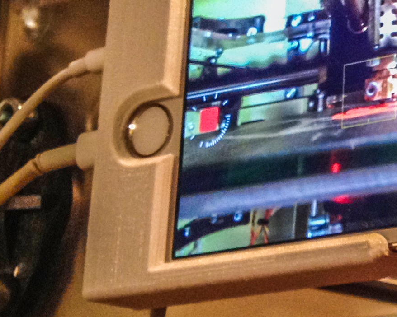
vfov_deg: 12.1
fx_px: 1492
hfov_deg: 13.9
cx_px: 662
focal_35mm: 127
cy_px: 156
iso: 100
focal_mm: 4.28
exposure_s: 1/20
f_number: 2.4
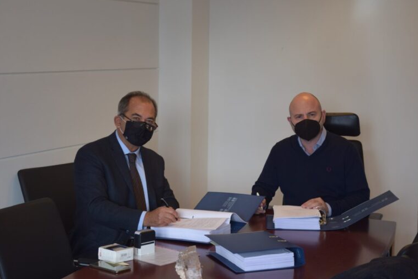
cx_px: 211
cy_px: 138
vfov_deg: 18.7
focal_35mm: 73
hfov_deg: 27.7
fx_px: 848
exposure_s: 1/80
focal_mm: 48
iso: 200
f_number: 5.3
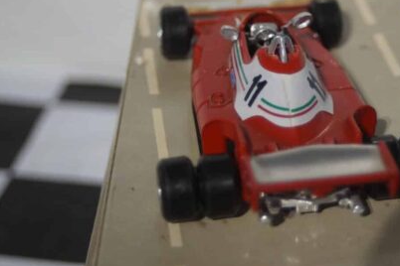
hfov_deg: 18.2
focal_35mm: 112
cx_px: 265
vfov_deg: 12.2
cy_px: 113
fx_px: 1244
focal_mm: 50
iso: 1000
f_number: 4.5
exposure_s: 1/160
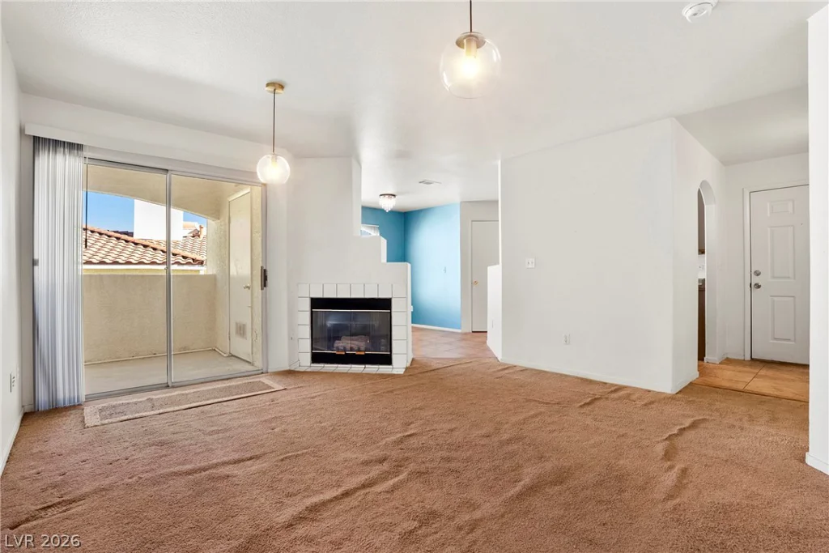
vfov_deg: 73.8
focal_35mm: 16
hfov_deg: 96.7
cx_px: 414
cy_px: 276
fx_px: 368
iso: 800
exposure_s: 1/8
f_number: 9
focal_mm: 16
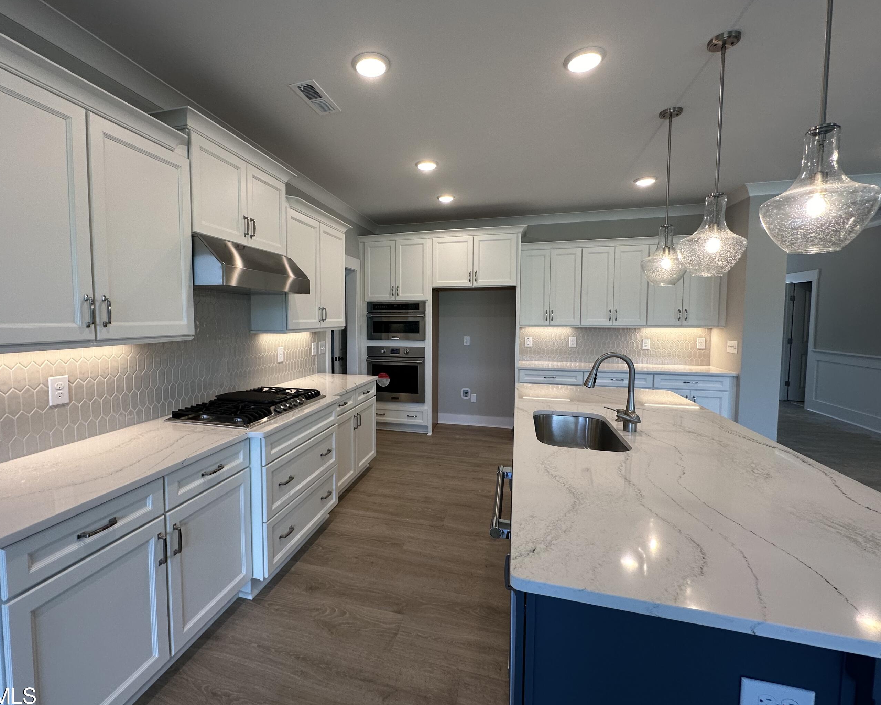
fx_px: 417
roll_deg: -0.9
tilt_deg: -4.0
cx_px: 390
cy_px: 345
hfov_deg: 92.7
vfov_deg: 80.4
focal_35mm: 16
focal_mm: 2.22
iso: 125
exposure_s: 1/120
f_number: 2.2
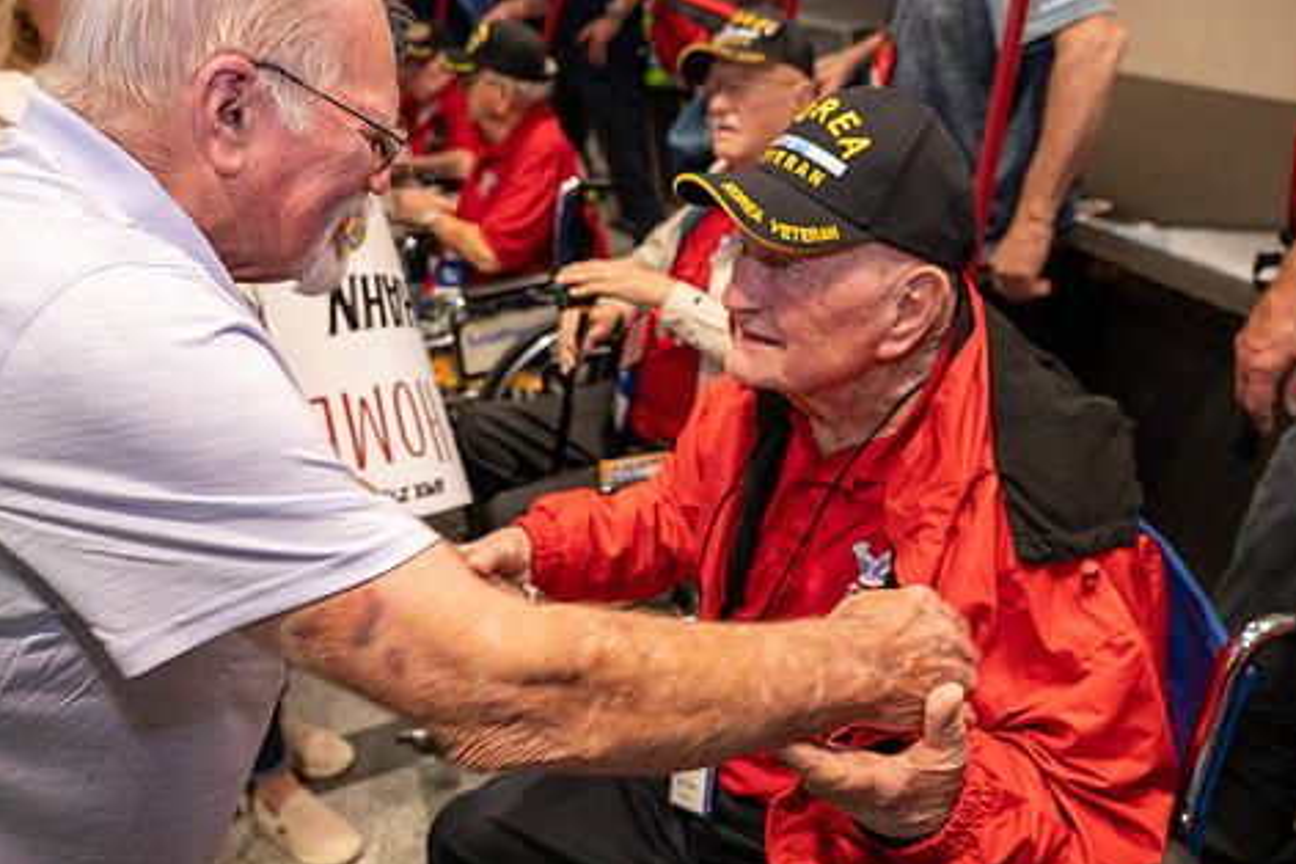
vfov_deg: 41.1
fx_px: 1152
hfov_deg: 58.7
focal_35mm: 32
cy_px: 396
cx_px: 638
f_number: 4.5
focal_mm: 26
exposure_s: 1/60
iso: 800
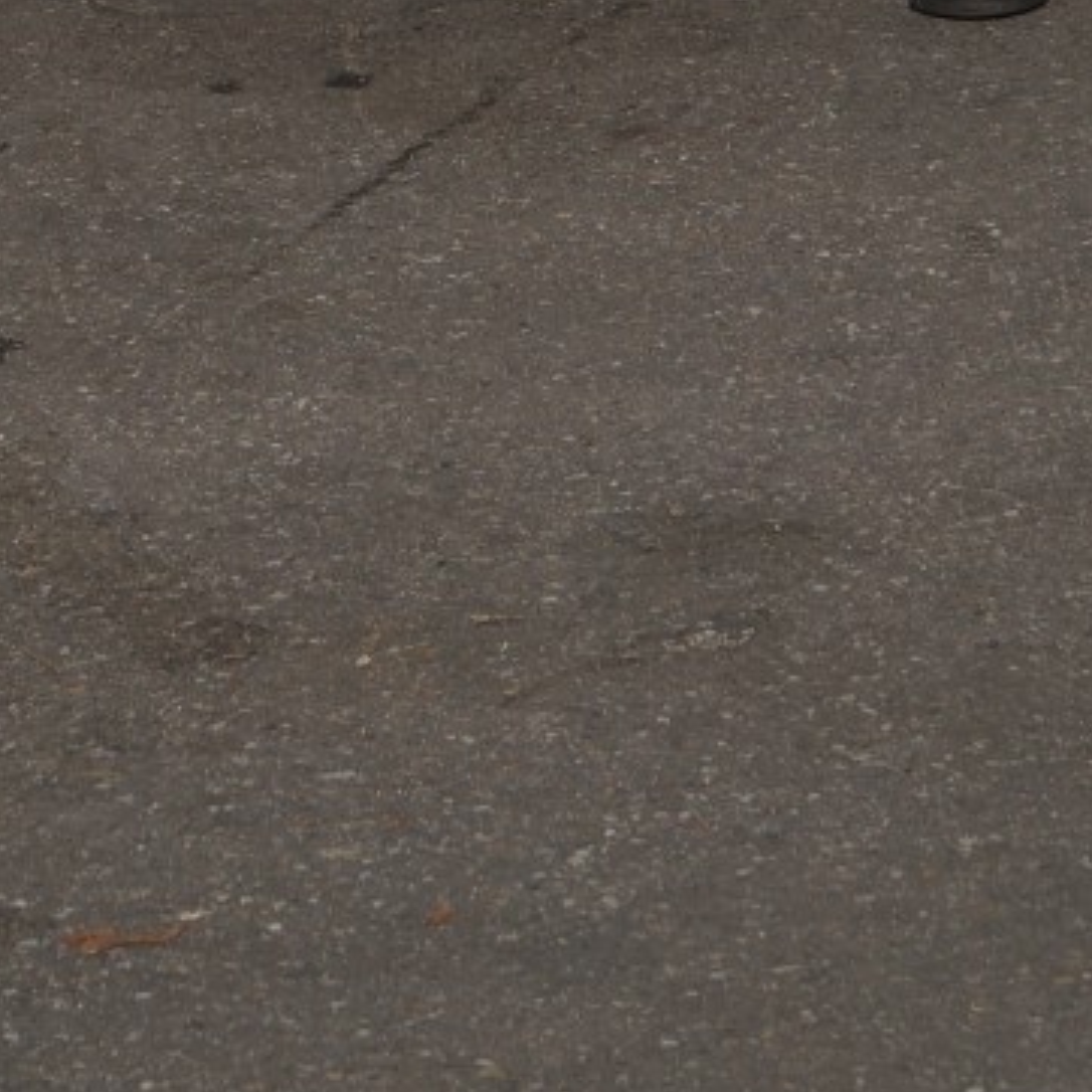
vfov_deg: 6.1
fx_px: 10172
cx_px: 501
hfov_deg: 6.1
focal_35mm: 285
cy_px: -428
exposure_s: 1/400
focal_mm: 50
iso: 100
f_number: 9
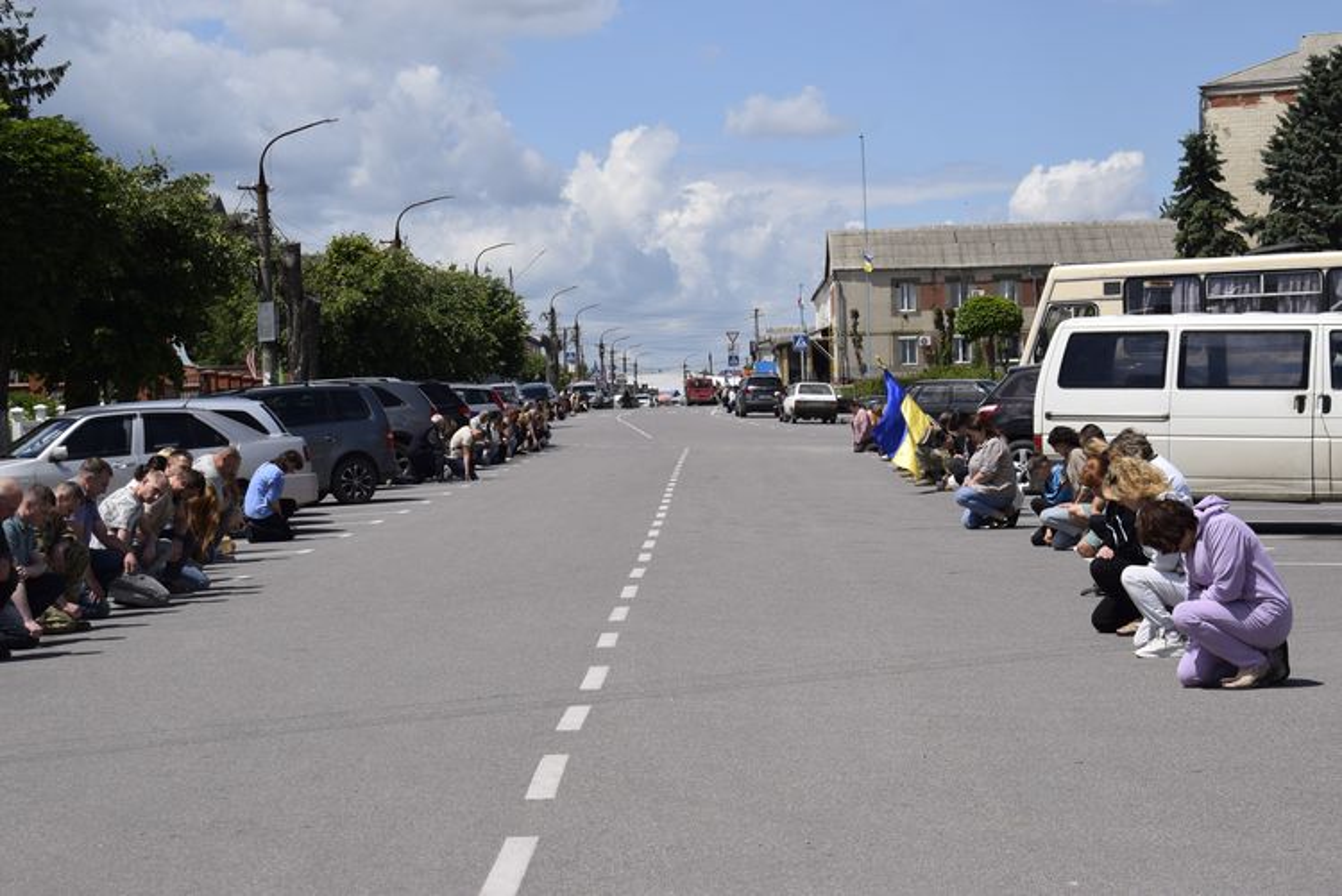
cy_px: 448
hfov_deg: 24.6
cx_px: 671
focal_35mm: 82
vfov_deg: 16.6
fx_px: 3077
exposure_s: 1/500
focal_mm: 55
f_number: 11
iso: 200
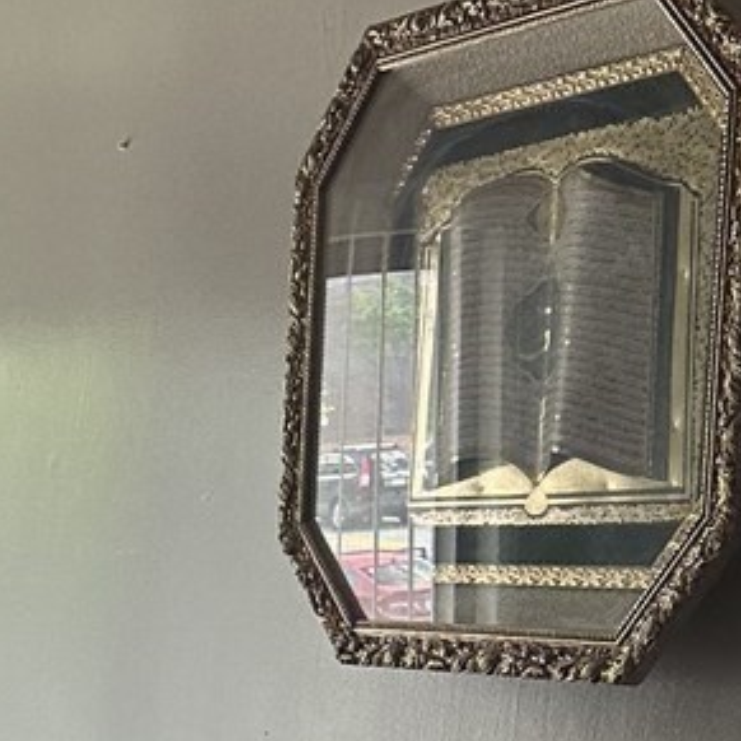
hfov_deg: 13.8
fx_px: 2712
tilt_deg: -14.5
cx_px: -601
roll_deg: -4.3
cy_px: 968
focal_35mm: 112
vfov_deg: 14.9
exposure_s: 1/120
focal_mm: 6.86
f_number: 1.78
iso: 100
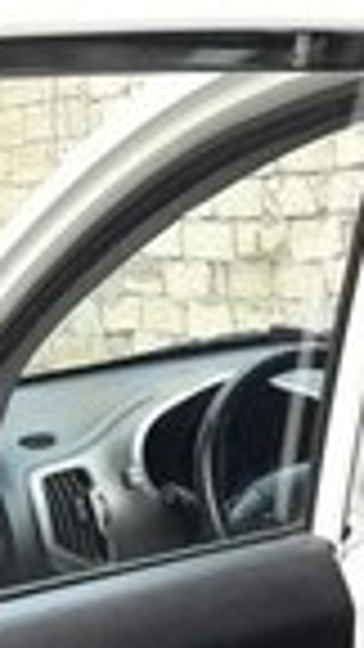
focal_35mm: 105
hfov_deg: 11.5
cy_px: 904
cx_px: 193
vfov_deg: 18.5
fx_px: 1802
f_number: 1.9
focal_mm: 3.7
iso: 40
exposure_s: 1/179
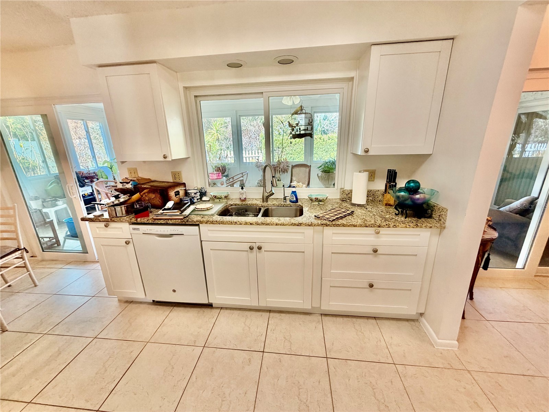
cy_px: 206
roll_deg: +1.8
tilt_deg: -16.7
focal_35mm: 14
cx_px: 274
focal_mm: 2.22
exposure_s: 1/60
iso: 200
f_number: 2.2
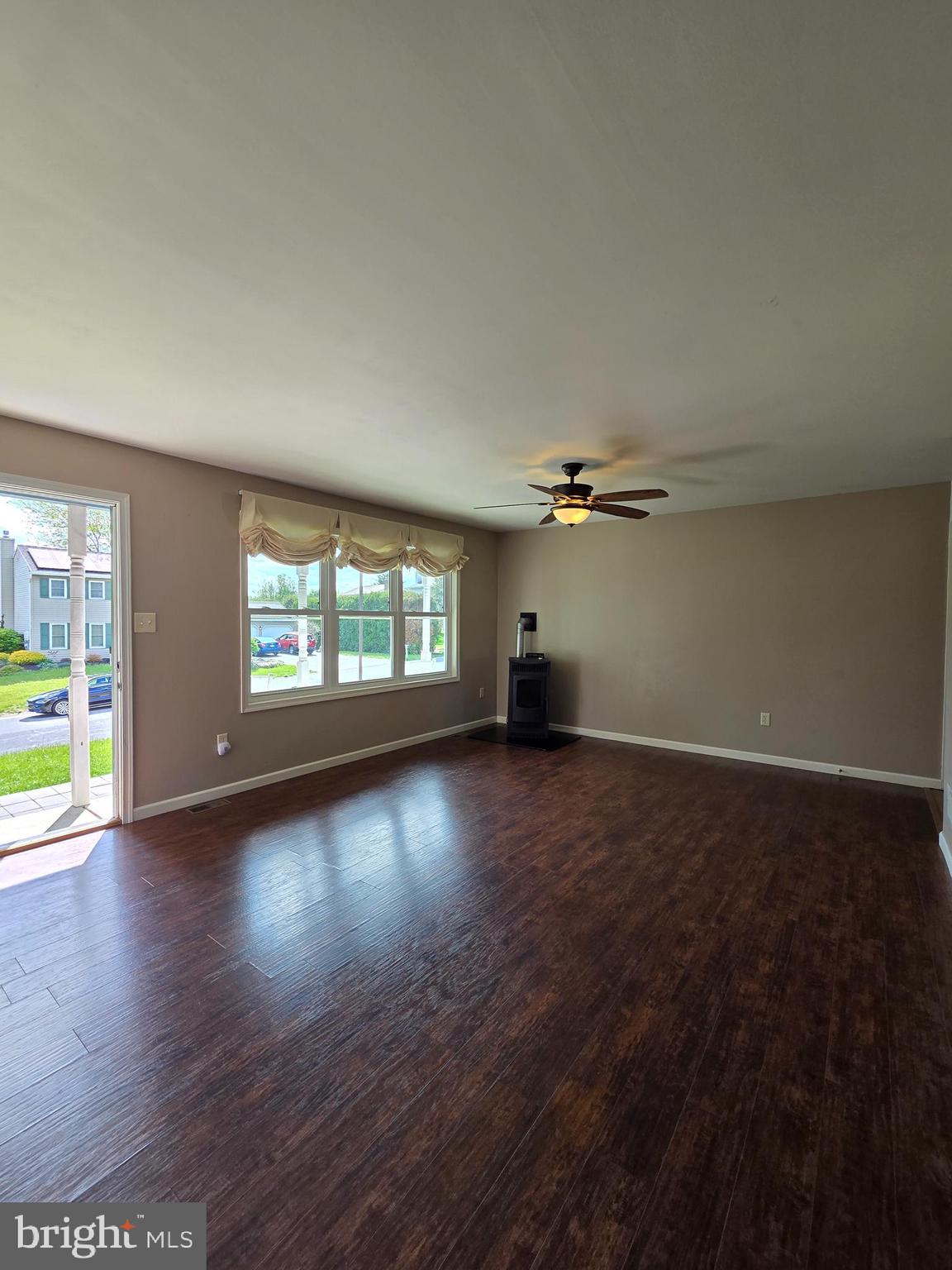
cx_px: 476
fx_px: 477
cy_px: 635
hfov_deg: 89.9
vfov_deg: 106.2
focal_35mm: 13
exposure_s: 1/120
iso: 50
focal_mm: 2.2
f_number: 2.2
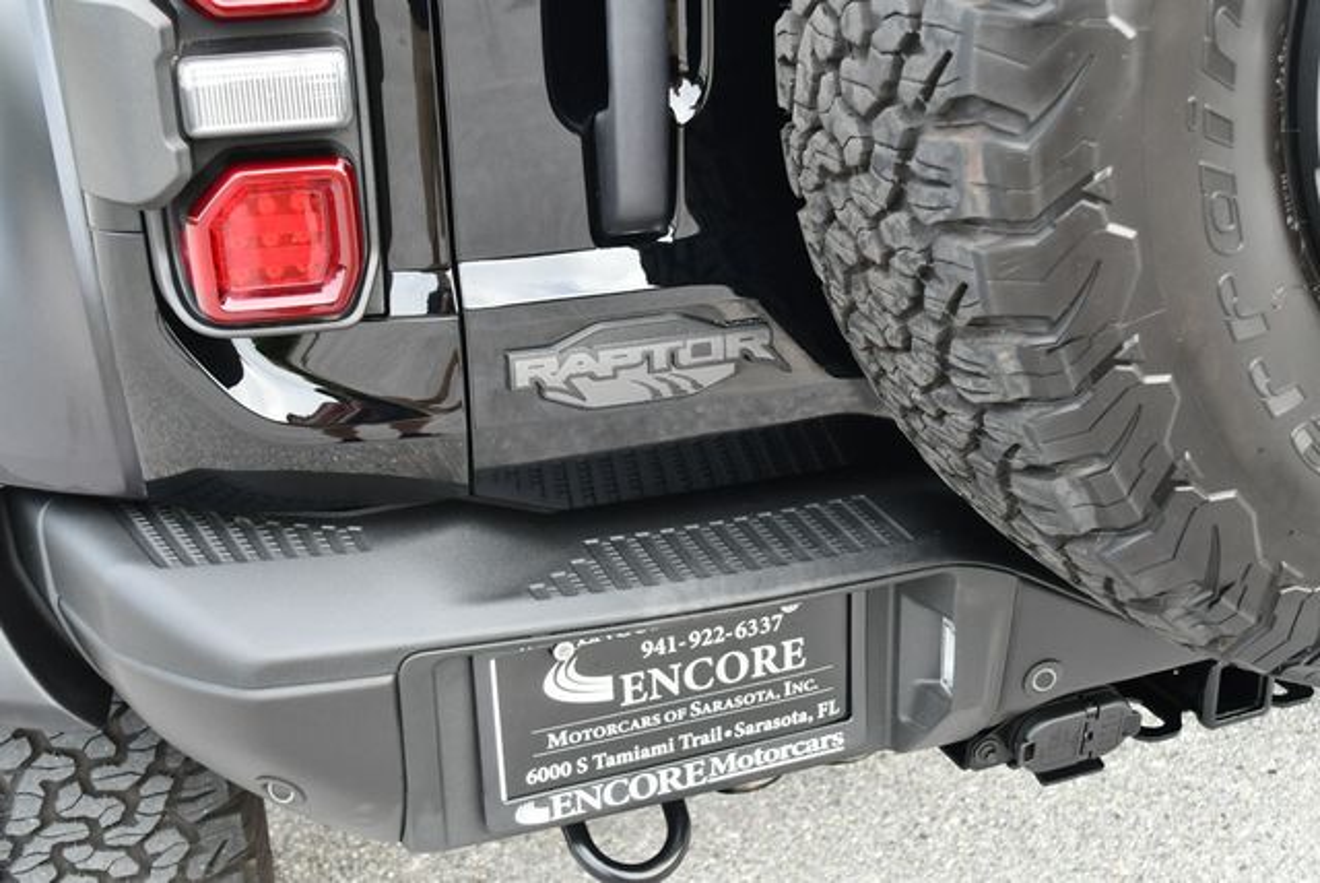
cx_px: 660
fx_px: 1762
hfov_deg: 41.1
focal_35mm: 48
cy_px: 442
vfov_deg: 28.1
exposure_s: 1/250
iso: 400
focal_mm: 24
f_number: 4
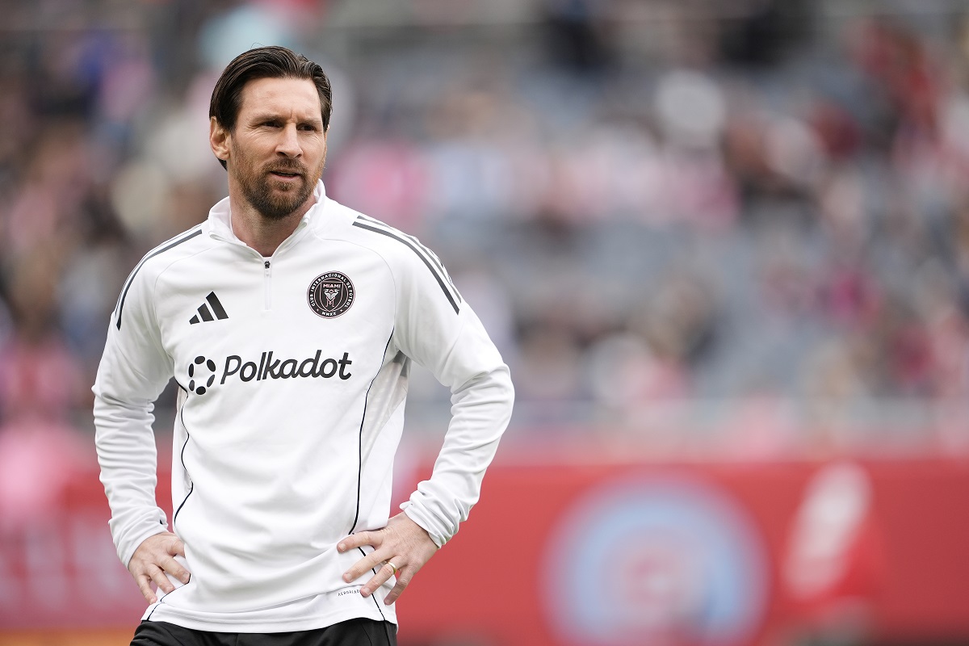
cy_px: 323
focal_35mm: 400
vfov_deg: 3.4
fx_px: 10766
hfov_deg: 5.2
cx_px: 484
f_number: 2.8
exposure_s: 1/1600
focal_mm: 400
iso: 800
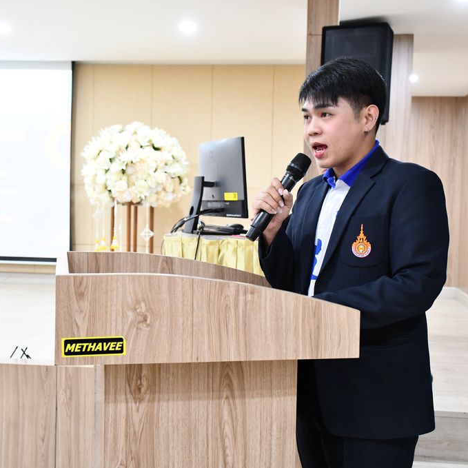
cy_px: 233
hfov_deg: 34.0
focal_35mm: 50
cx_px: 227
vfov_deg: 34.0
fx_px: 765
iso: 3200
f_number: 3.8
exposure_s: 1/80
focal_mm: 26
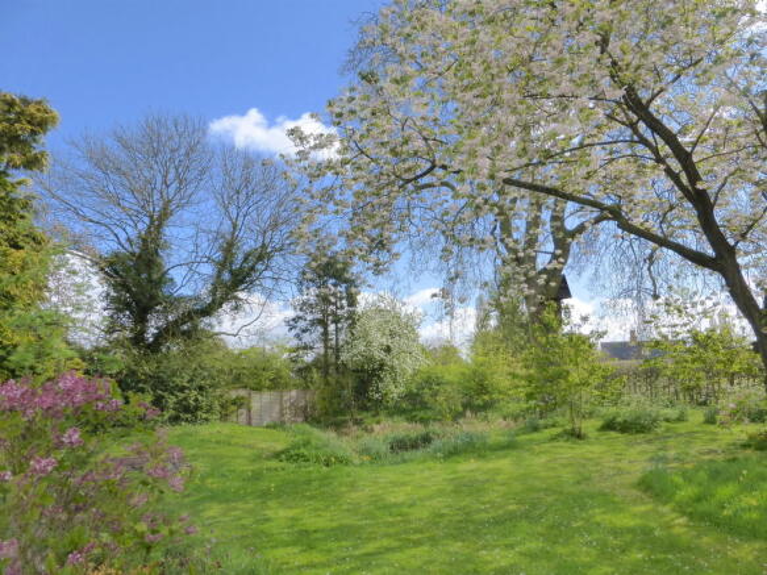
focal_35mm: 25
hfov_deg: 69.4
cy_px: 288
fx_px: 554
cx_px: 384
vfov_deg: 54.9
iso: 200
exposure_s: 1/800
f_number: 4.5
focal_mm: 4.3
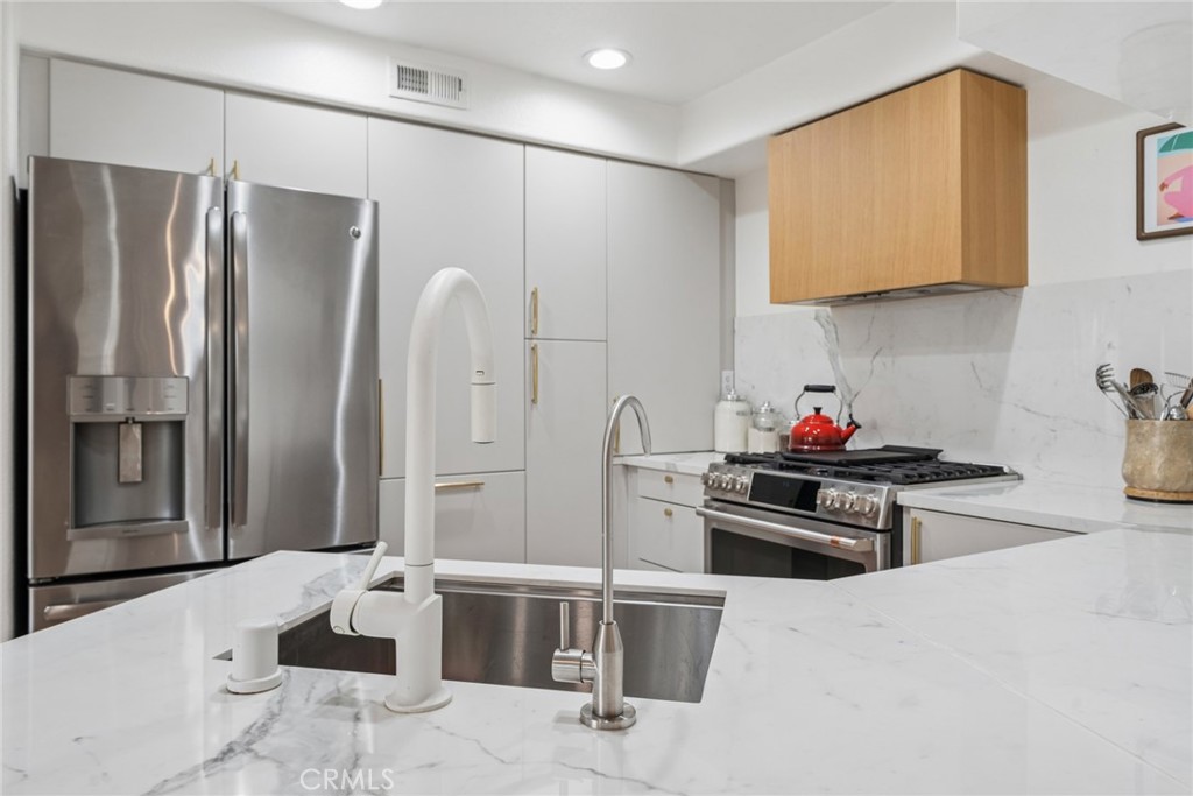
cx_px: 596
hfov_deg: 76.1
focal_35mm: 23
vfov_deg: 55.1
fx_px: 762
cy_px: 398
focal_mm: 23
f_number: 8
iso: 400
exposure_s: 1/30
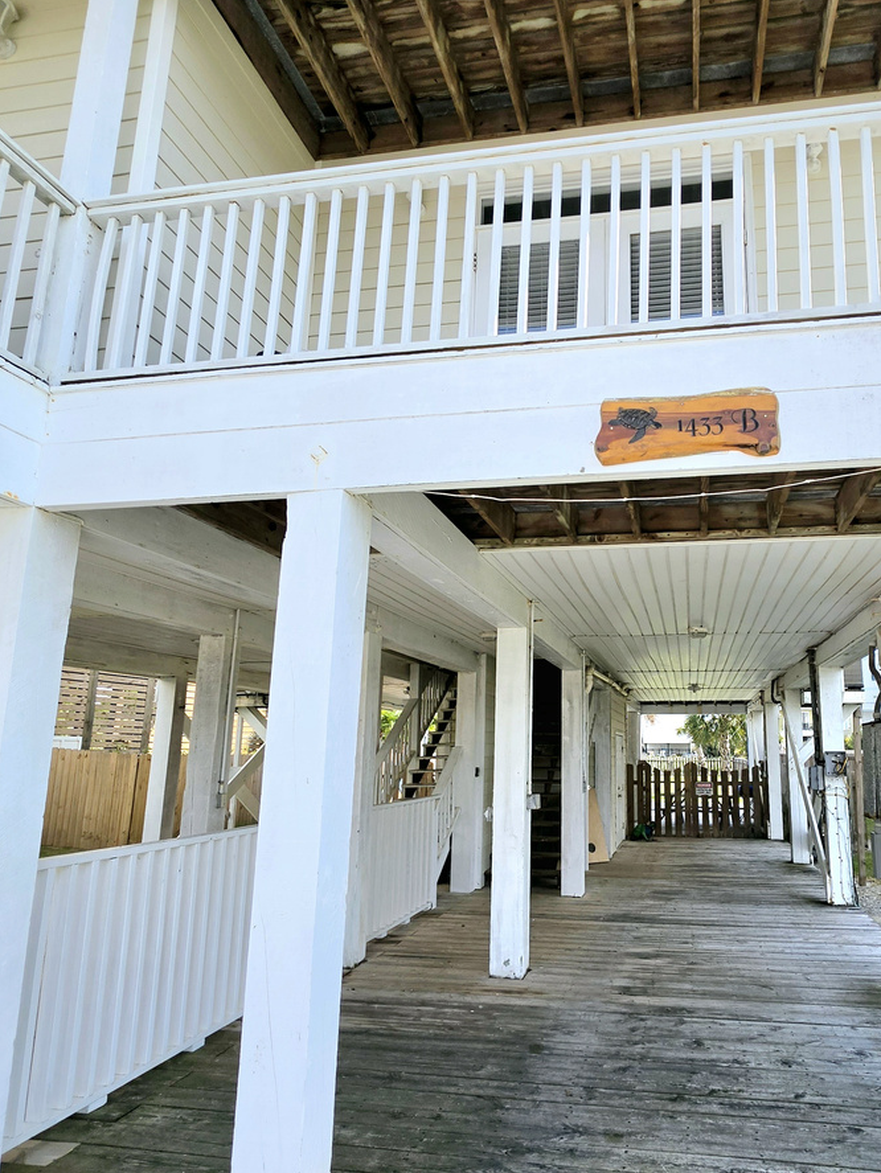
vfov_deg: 81.7
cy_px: 618
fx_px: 678
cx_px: 567
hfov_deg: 64.7
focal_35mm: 20
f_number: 1.9
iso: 32
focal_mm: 2.2
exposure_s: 1/1667
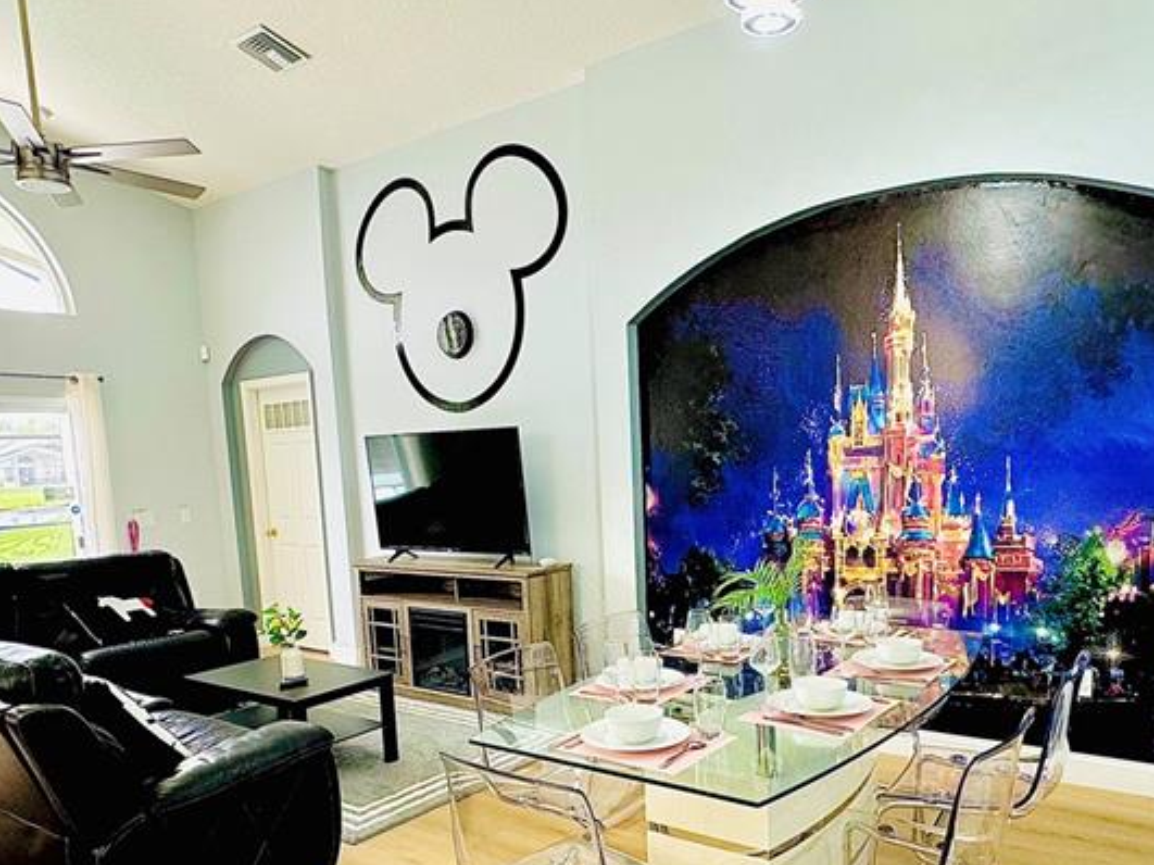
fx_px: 900
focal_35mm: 27
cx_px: 585
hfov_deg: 65.3
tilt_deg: -7.9
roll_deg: +2.0
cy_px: 574
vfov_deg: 50.5
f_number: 2.2
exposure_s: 1/60
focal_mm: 2.22
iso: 160
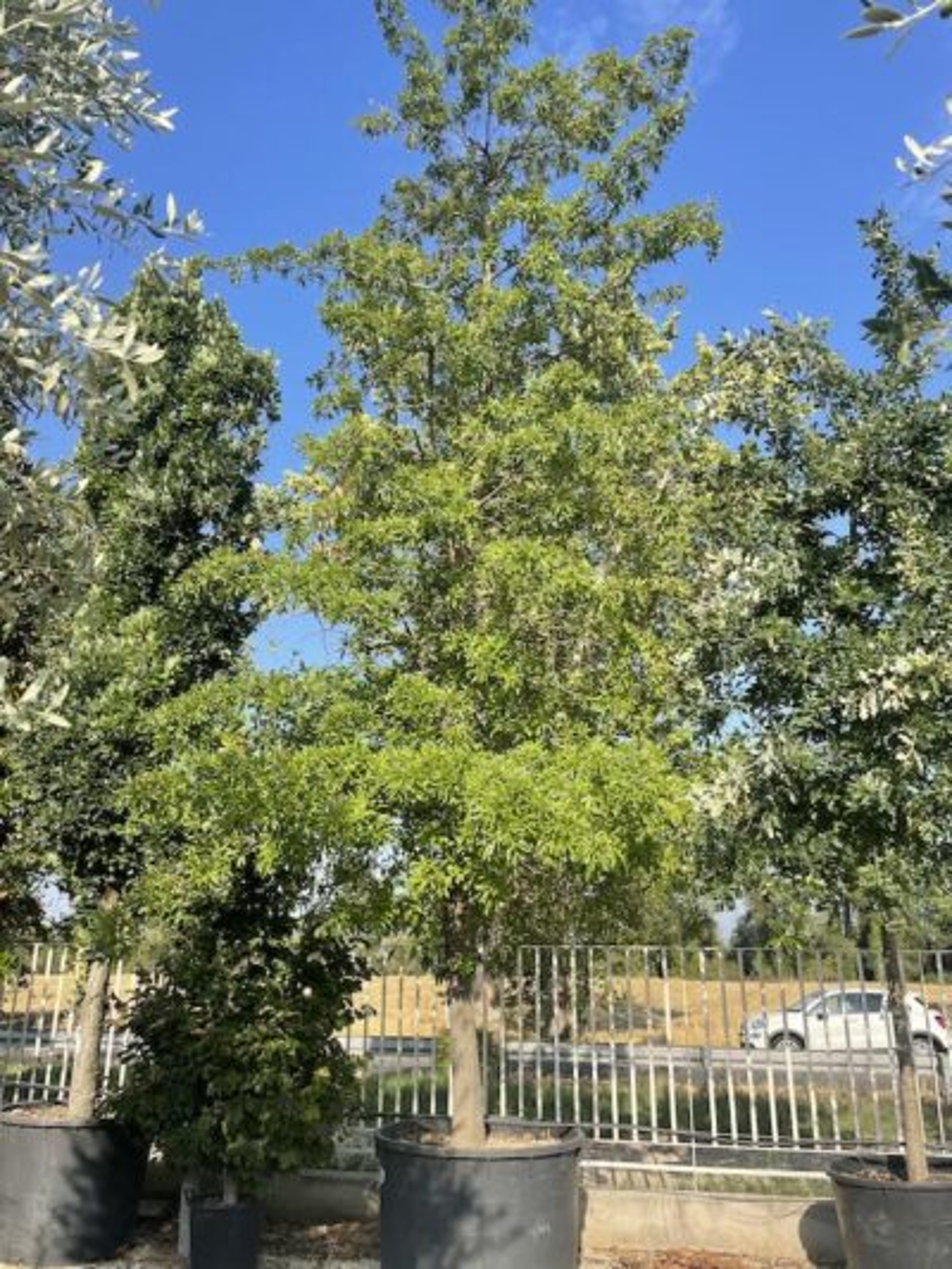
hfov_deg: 53.1
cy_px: 634
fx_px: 953
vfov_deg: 67.3
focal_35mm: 26
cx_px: 476
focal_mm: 4.2
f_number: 1.6
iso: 32
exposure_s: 1/1595
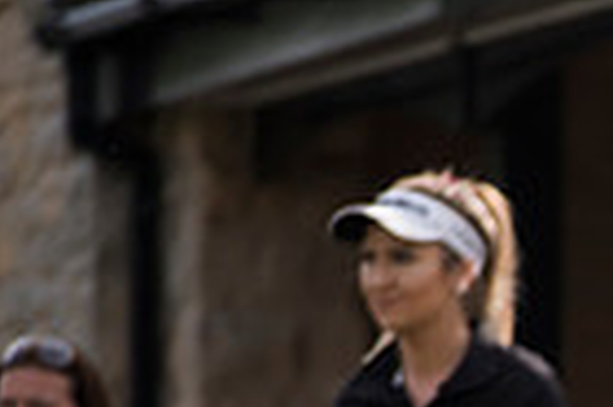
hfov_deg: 1.7
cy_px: 842
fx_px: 21141
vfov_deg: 1.1
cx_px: 1252
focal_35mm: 1243
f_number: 5.6
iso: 400
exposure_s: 1/1600
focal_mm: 300
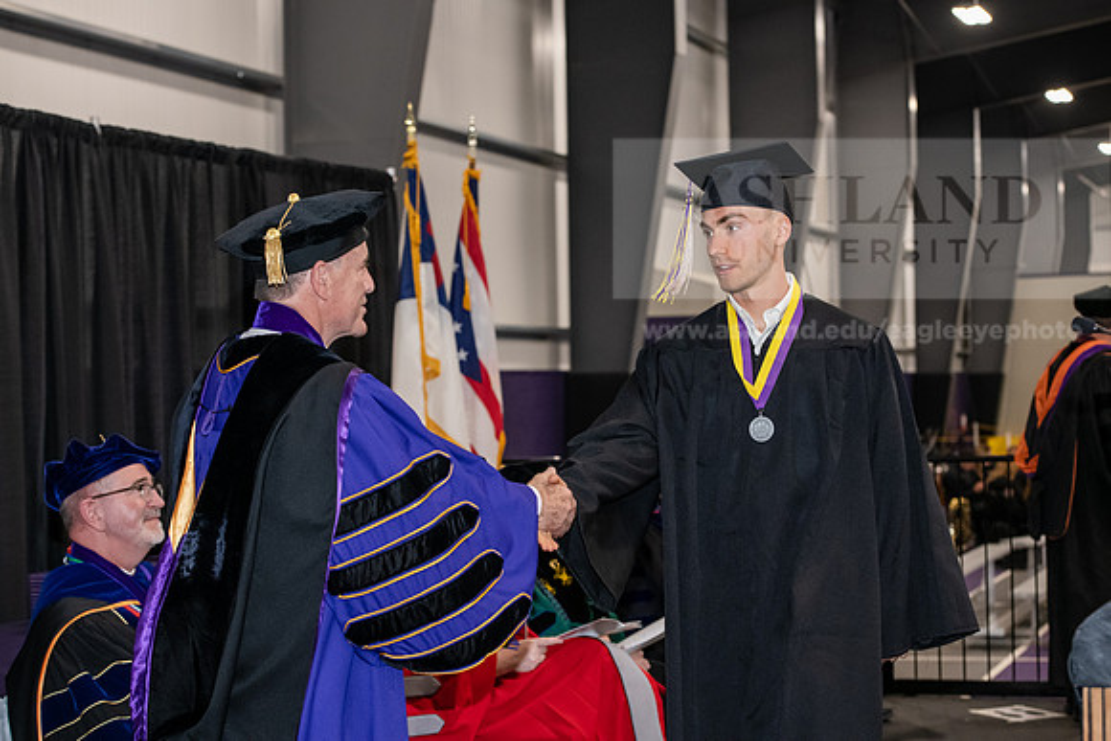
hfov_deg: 28.8
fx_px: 2161
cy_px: 370
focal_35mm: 70
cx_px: 556
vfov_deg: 19.5
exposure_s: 1/200
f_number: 5
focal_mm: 70
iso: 2500
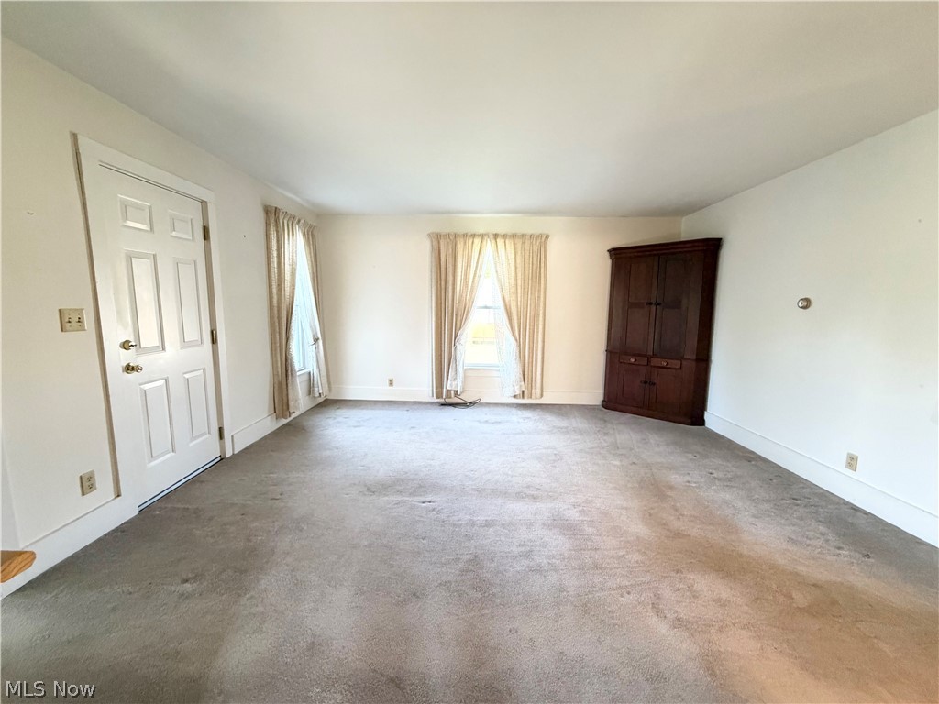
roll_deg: -0.2
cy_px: 352
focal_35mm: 14
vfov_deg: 85.7
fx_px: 380
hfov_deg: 102.1
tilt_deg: -7.3
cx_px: 470
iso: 400
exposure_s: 1/60
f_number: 2.2
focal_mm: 2.22
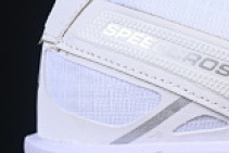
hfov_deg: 5.3
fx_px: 2444
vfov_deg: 3.6
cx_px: 445
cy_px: 35
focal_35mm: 384
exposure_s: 1/80
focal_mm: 50
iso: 160
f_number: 8
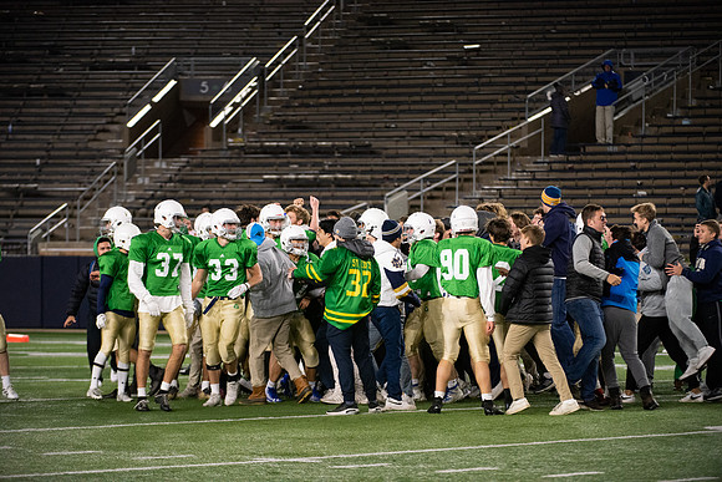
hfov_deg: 10.3
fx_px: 4012
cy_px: 241
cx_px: 361
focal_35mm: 200
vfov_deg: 6.9
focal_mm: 200
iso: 4500
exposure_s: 1/500
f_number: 4
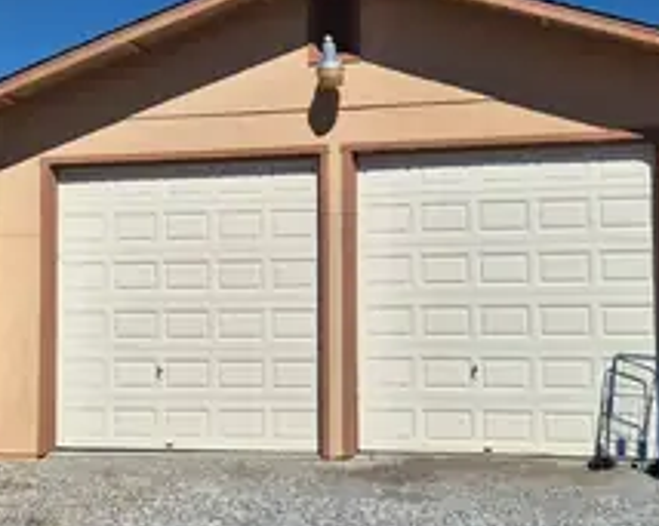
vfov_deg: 35.6
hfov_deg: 43.7
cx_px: 385
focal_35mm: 42
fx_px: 819
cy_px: 283
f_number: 1.8
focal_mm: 5.4
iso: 50
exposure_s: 1/7696
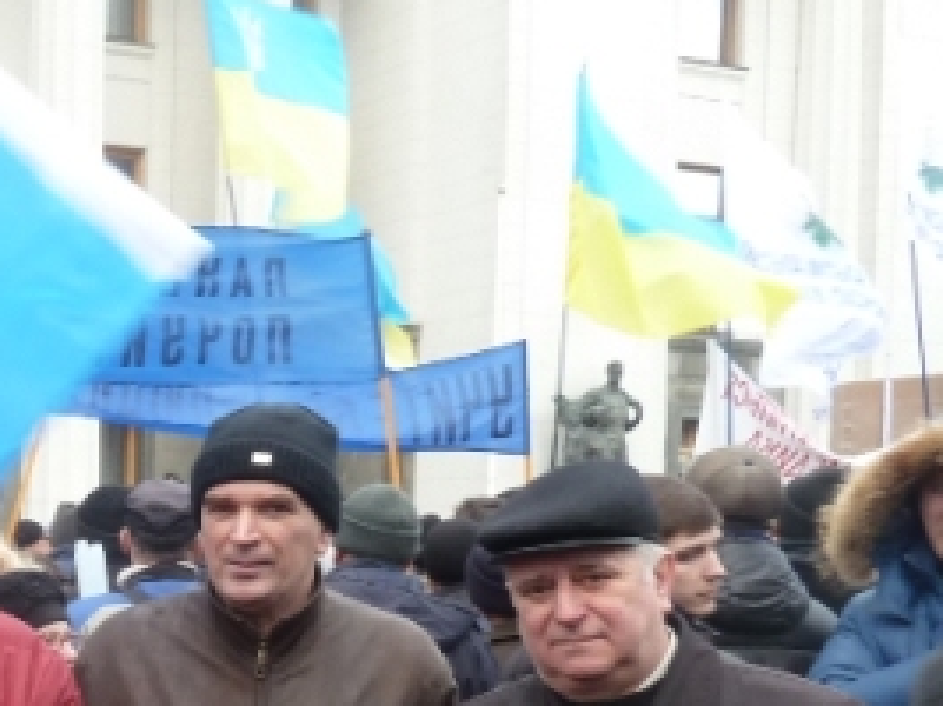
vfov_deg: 23.6
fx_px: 1634
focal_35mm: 60
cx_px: -124
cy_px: 664
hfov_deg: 28.8
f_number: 3.3
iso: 125
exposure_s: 1/30
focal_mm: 4.1
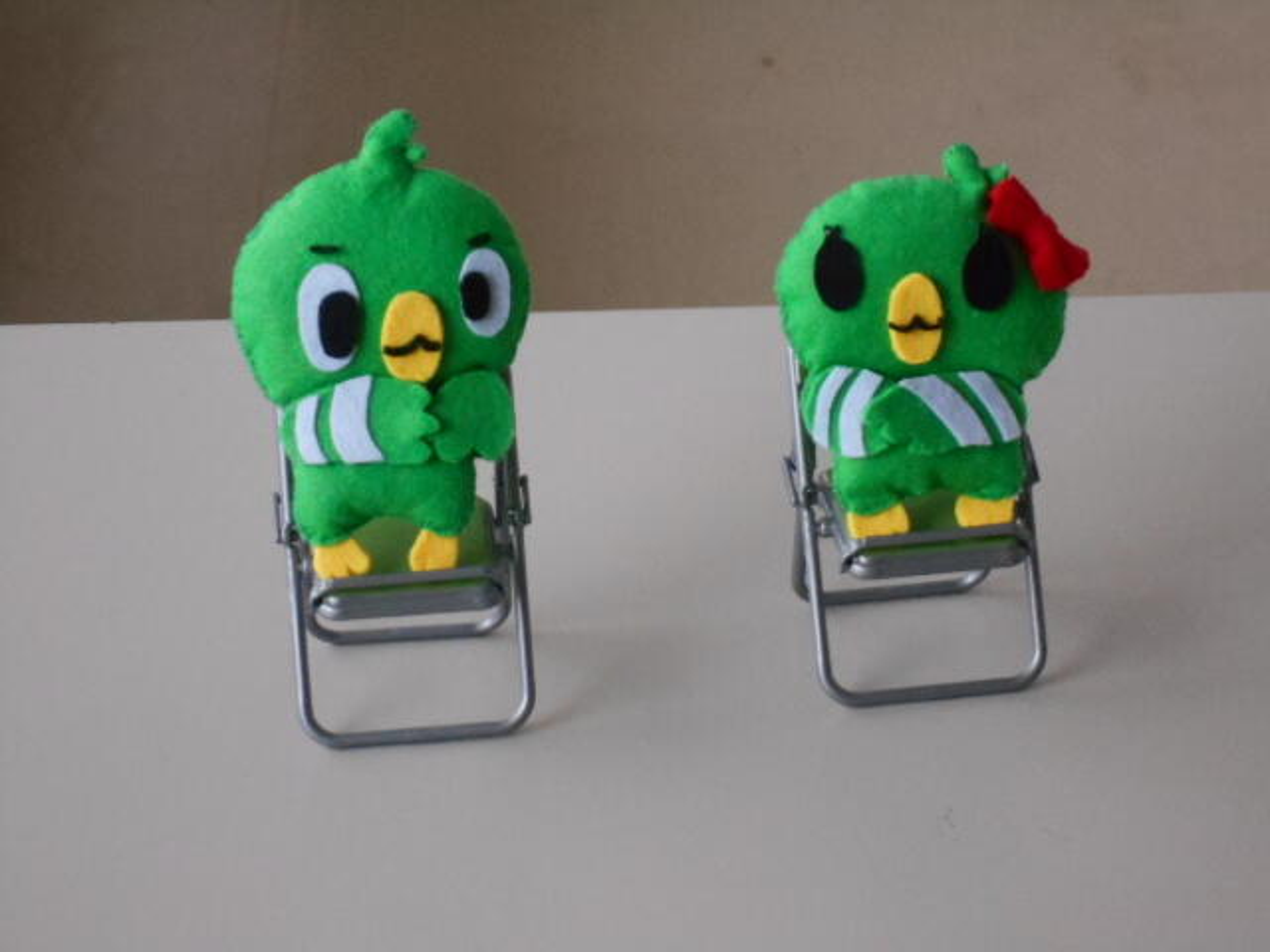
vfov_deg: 13.1
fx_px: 4146
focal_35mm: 113
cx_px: 635
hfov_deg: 17.4
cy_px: 476
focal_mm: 20.1
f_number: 6
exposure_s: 1/160
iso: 800
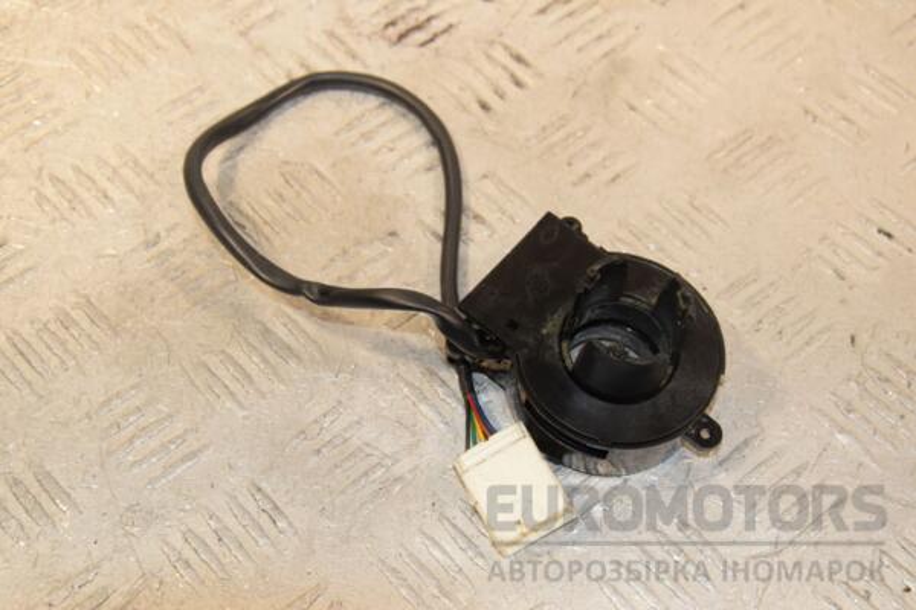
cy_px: 305
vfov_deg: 18.9
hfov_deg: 28.1
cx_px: 458
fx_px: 1832
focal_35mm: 72
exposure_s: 1/200
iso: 1600
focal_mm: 48
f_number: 7.1
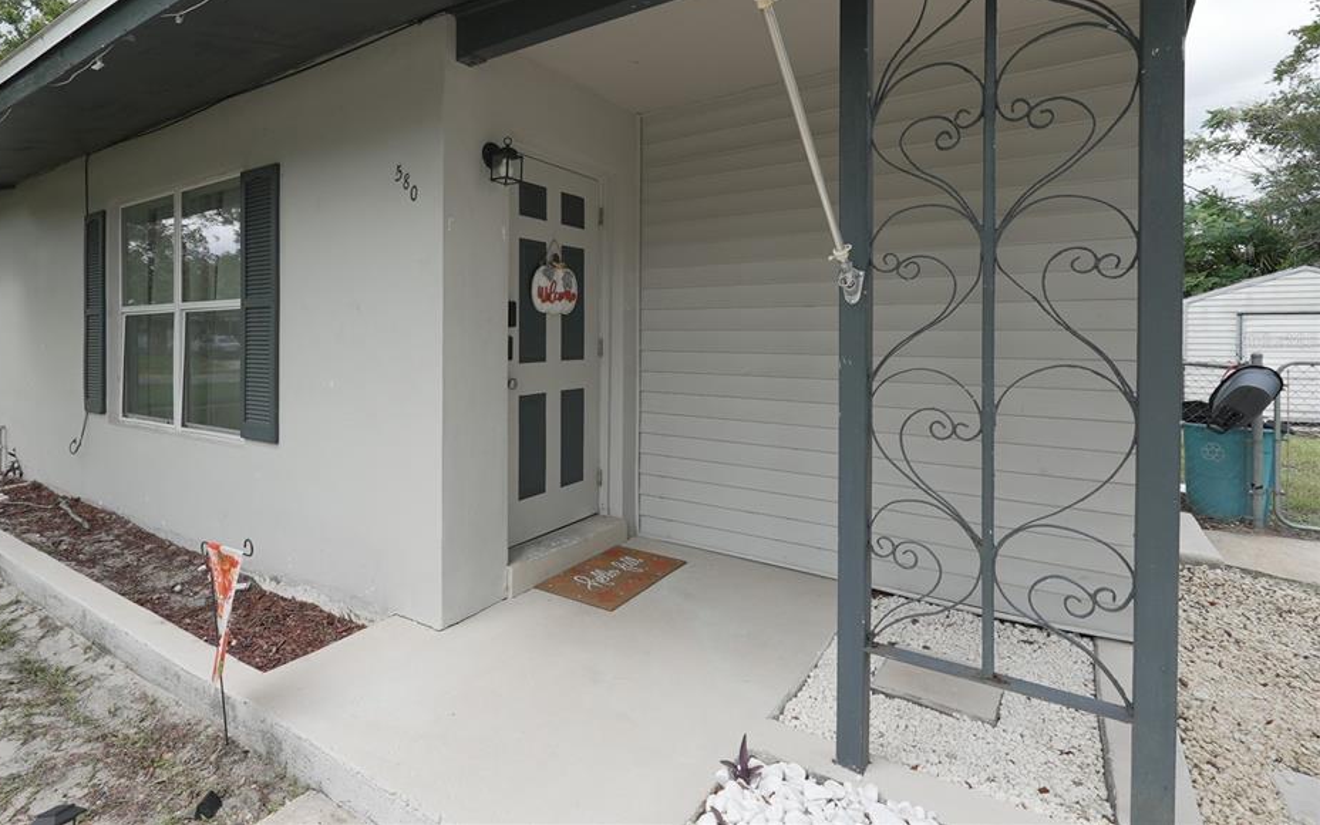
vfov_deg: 64.5
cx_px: 593
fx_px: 648
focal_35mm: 18
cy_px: 341
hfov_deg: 90.8
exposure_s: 1/200
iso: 100
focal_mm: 11
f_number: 5
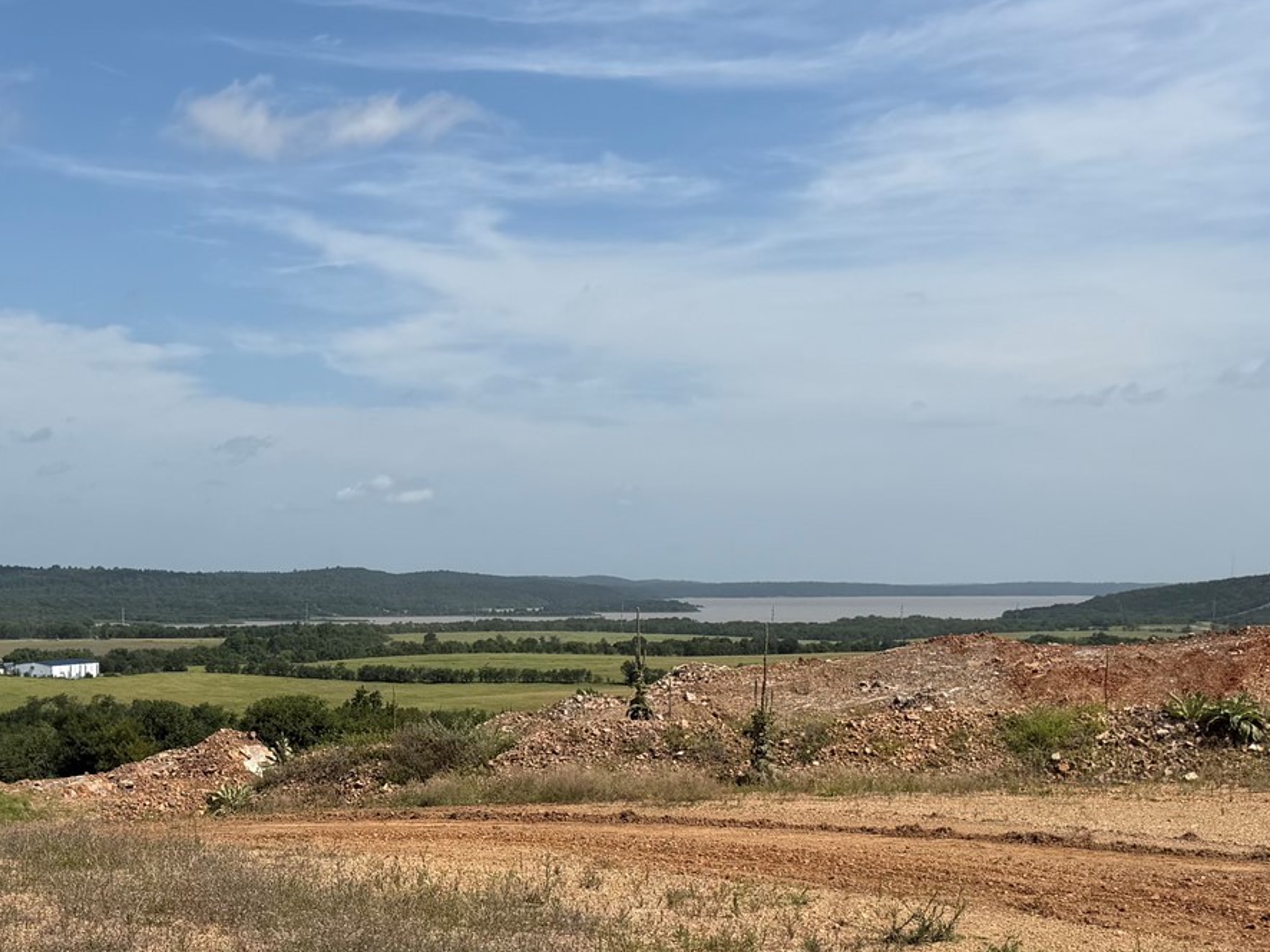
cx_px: 254
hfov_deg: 35.6
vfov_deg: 26.9
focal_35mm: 52
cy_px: 883
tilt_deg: -8.9
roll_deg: -0.9
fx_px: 1908
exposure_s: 1/6711
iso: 80
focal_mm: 6.76
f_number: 1.78
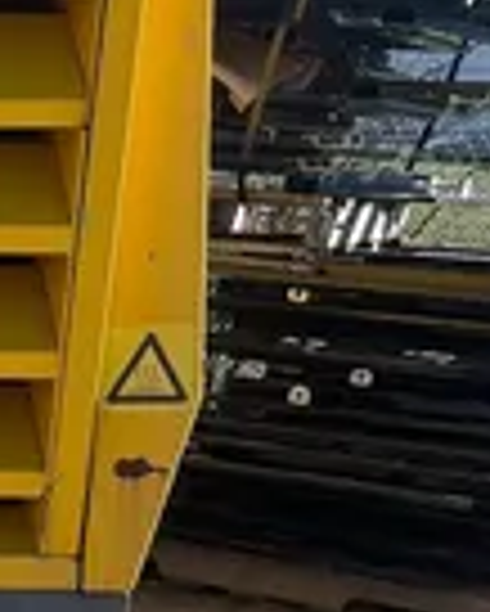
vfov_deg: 13.4
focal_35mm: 137
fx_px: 2481
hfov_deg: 10.1
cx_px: -602
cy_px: 880
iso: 50
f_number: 1.6
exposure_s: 1/1923
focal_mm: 5.1
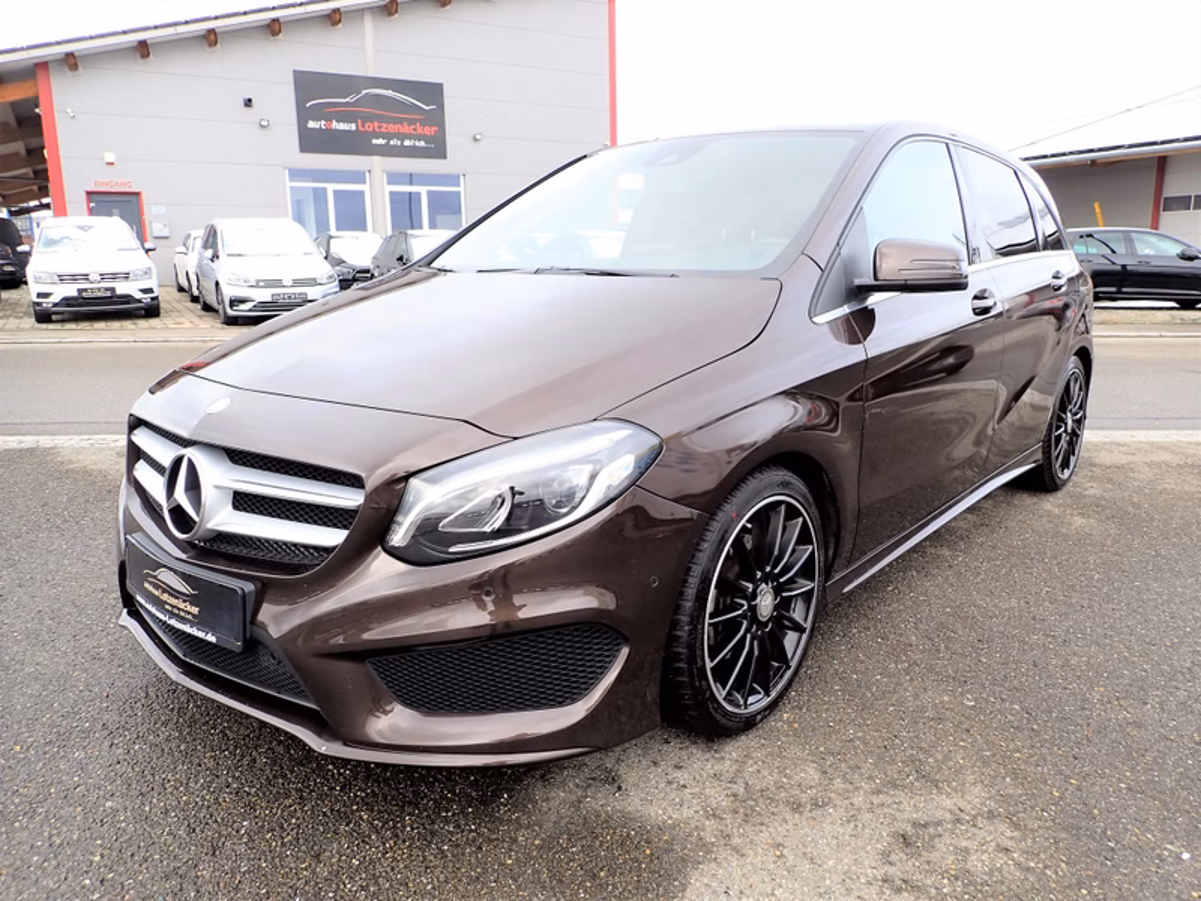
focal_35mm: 25
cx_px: 600
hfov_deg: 69.4
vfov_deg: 54.9
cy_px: 450
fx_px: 867
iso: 100
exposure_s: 1/160
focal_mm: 4.5
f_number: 2.8
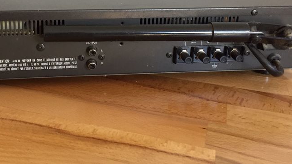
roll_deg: -1.2
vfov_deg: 24.0
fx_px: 379
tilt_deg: -17.9
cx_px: 94
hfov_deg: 41.5
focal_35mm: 49
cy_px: 30
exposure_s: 1/33
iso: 125
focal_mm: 4.15
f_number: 2.2
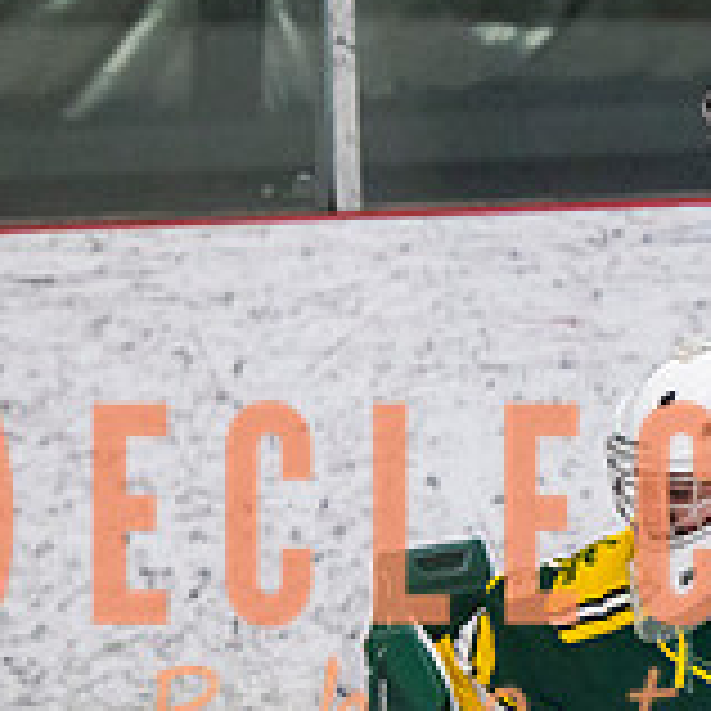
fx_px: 13966
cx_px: 1199
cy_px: 448
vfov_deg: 2.9
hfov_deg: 2.9
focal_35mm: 601
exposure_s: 1/640
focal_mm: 135
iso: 2500
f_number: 3.2
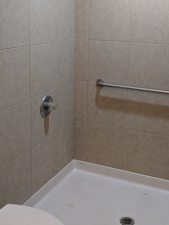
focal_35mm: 48
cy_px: 59
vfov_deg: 38.7
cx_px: 106
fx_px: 312
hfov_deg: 30.1
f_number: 1.8
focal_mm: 4.44
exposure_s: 1/120
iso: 302
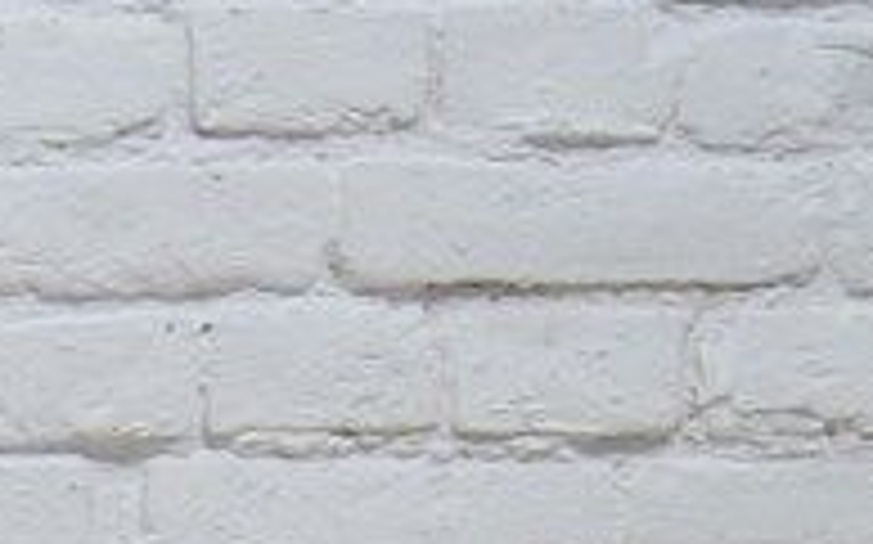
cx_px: -459
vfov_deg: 6.1
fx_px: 4684
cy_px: 1645
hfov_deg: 10.3
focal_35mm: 197
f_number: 4
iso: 400
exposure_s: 1/125
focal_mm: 20
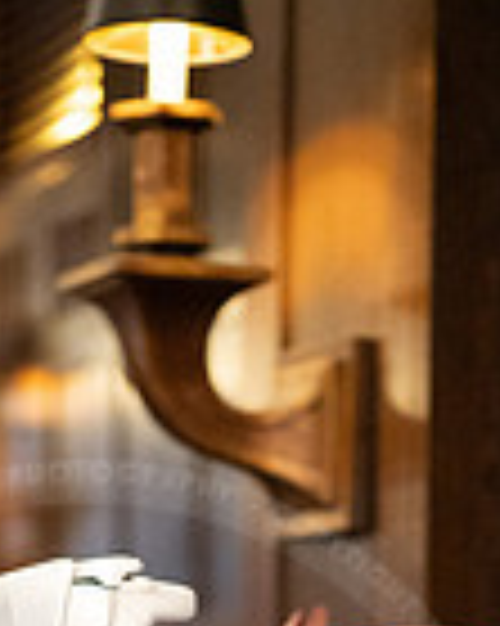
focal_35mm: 152
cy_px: 1009
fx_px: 2815
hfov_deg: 10.1
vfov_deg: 12.0
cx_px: 207
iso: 3200
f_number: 1.2
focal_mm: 50
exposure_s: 1/160
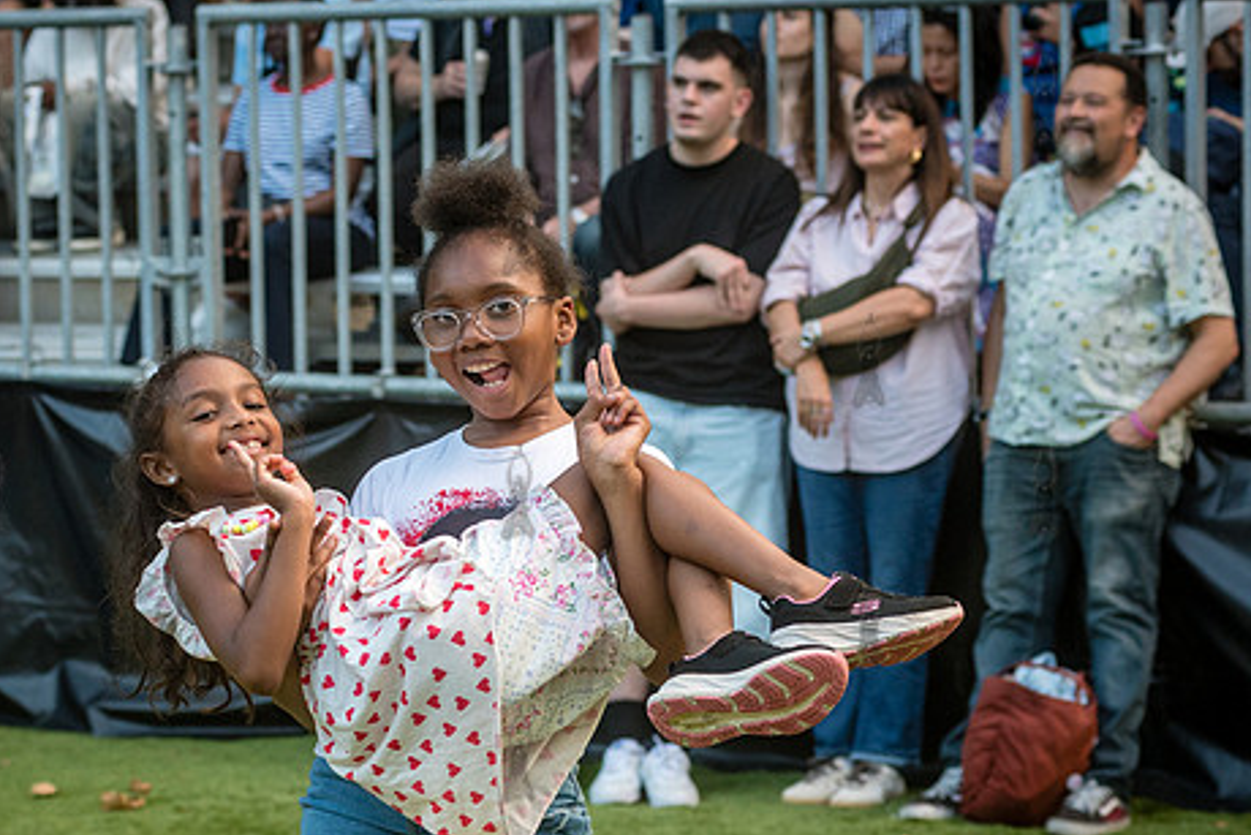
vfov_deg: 10.0
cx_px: 620
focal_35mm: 137
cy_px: 551
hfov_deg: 15.0
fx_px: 4762
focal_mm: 80
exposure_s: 1/320
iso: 1000
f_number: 4.5
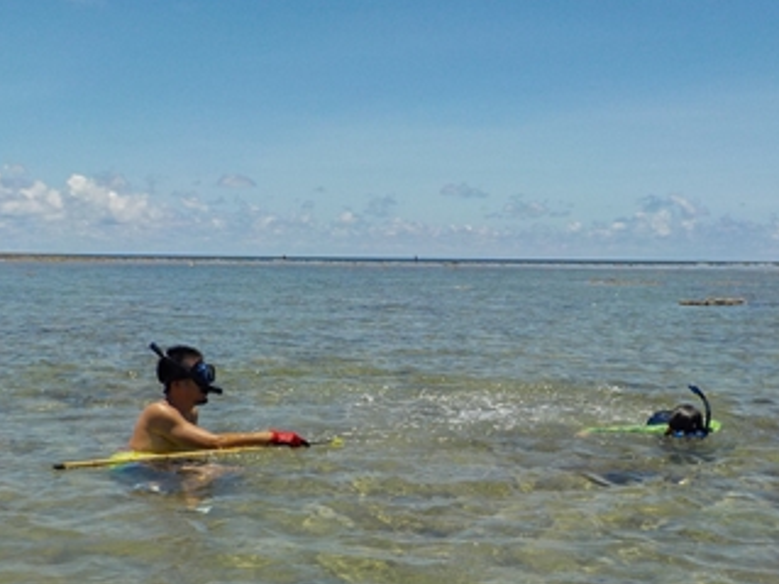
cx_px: 437
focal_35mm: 47
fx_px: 1057
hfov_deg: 40.4
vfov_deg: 30.6
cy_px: 387
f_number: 6.6
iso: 125
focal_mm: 4.1
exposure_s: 1/640
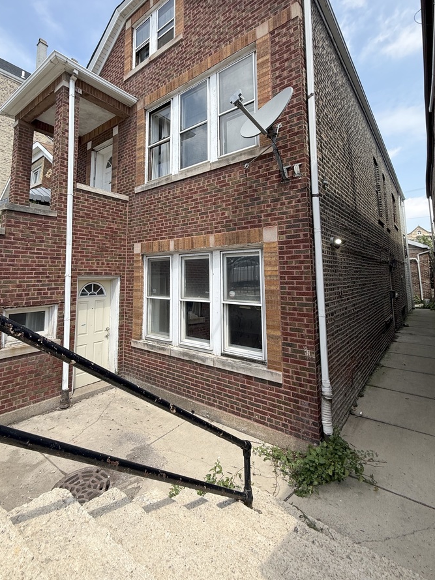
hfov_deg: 74.6
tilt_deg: +8.5
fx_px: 285
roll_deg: -1.1
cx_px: 198
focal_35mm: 17
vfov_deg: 90.3
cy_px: 244
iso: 50
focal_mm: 2.22
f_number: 2.2
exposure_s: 1/830
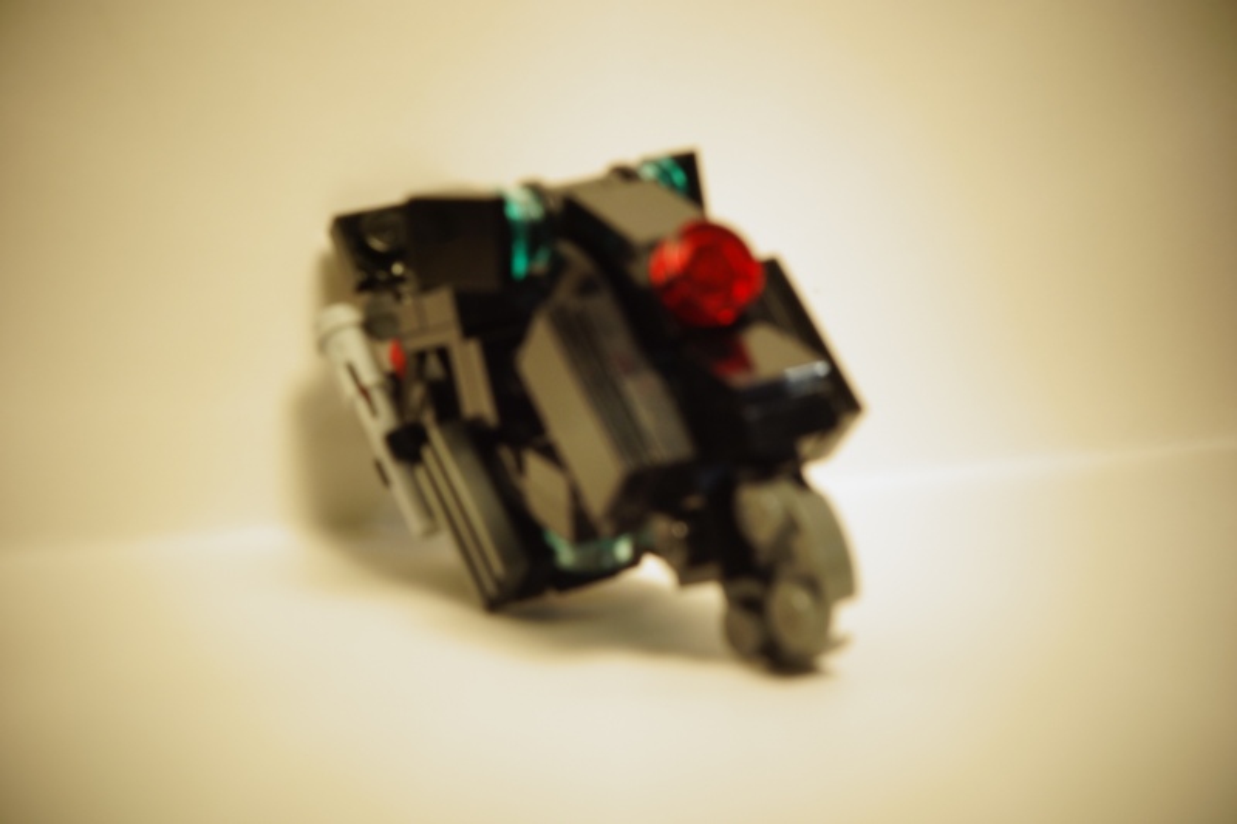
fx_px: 2095
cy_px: 412
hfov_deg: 32.9
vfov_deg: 22.3
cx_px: 618
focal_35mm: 61
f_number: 11
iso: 125
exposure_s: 1/20
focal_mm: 22.49
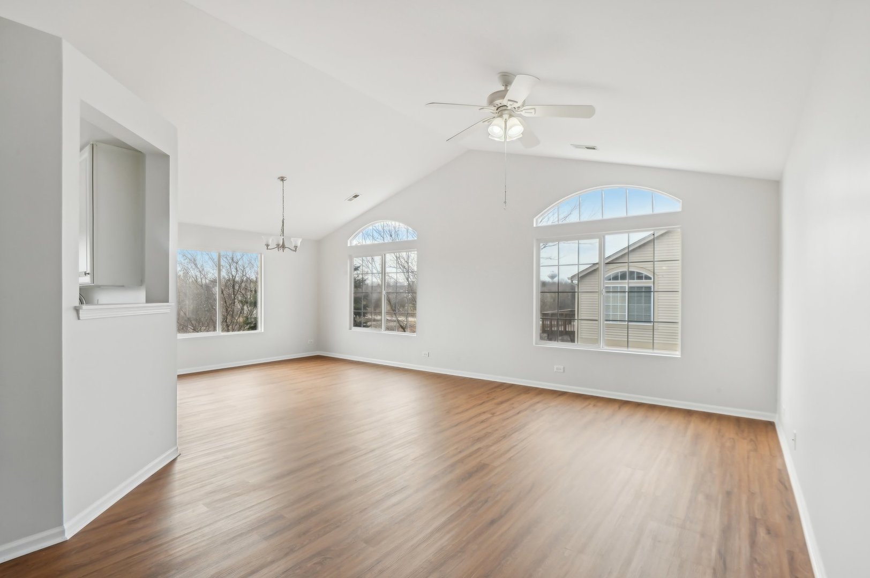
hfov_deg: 96.8
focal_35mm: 16
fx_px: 386
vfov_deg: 73.7
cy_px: 289
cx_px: 435
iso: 400
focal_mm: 16
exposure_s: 1/125
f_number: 13
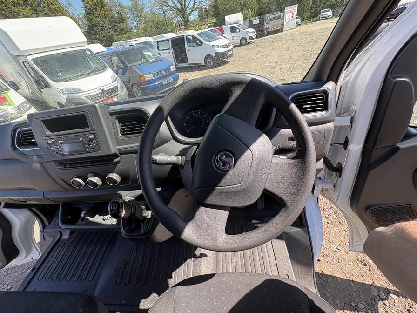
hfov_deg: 102.1
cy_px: 156
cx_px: 208
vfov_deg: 85.7
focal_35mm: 14
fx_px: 169
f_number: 2.2
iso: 50
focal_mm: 2.22
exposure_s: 1/154
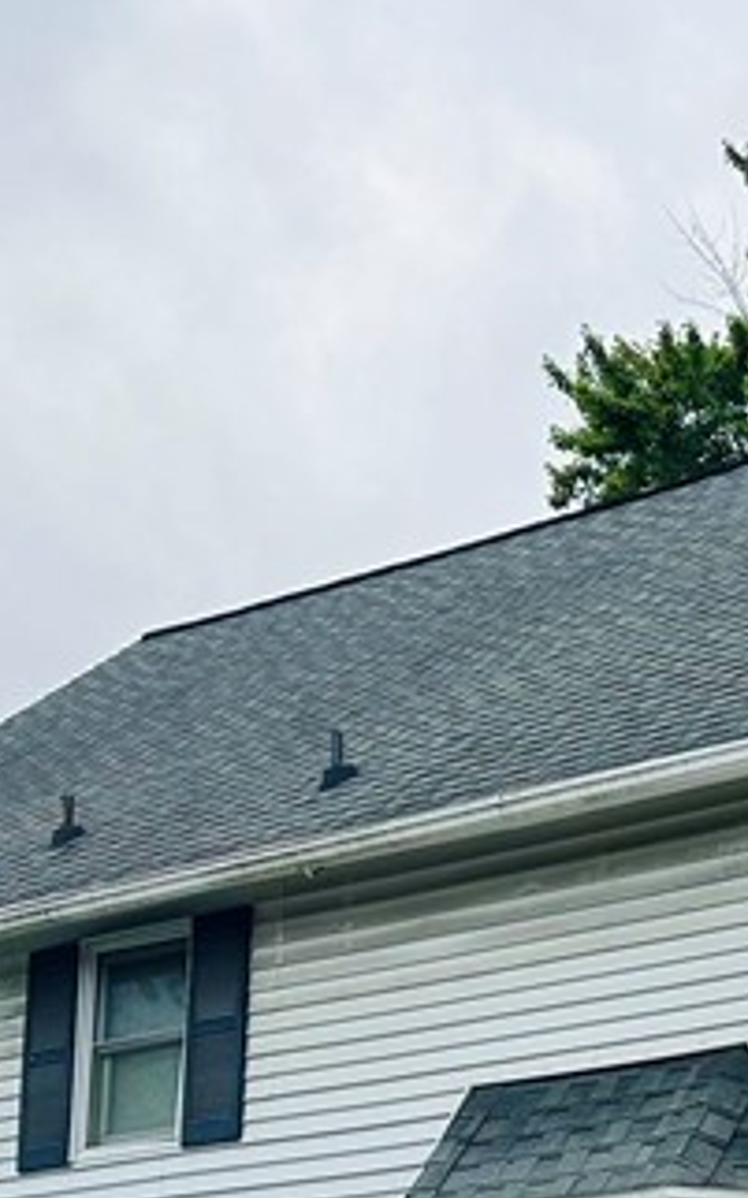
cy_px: 1276
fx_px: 2644
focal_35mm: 81
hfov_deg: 15.2
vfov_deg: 24.1
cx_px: 1042
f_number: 1.78
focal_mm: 6.86
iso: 80
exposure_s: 1/864
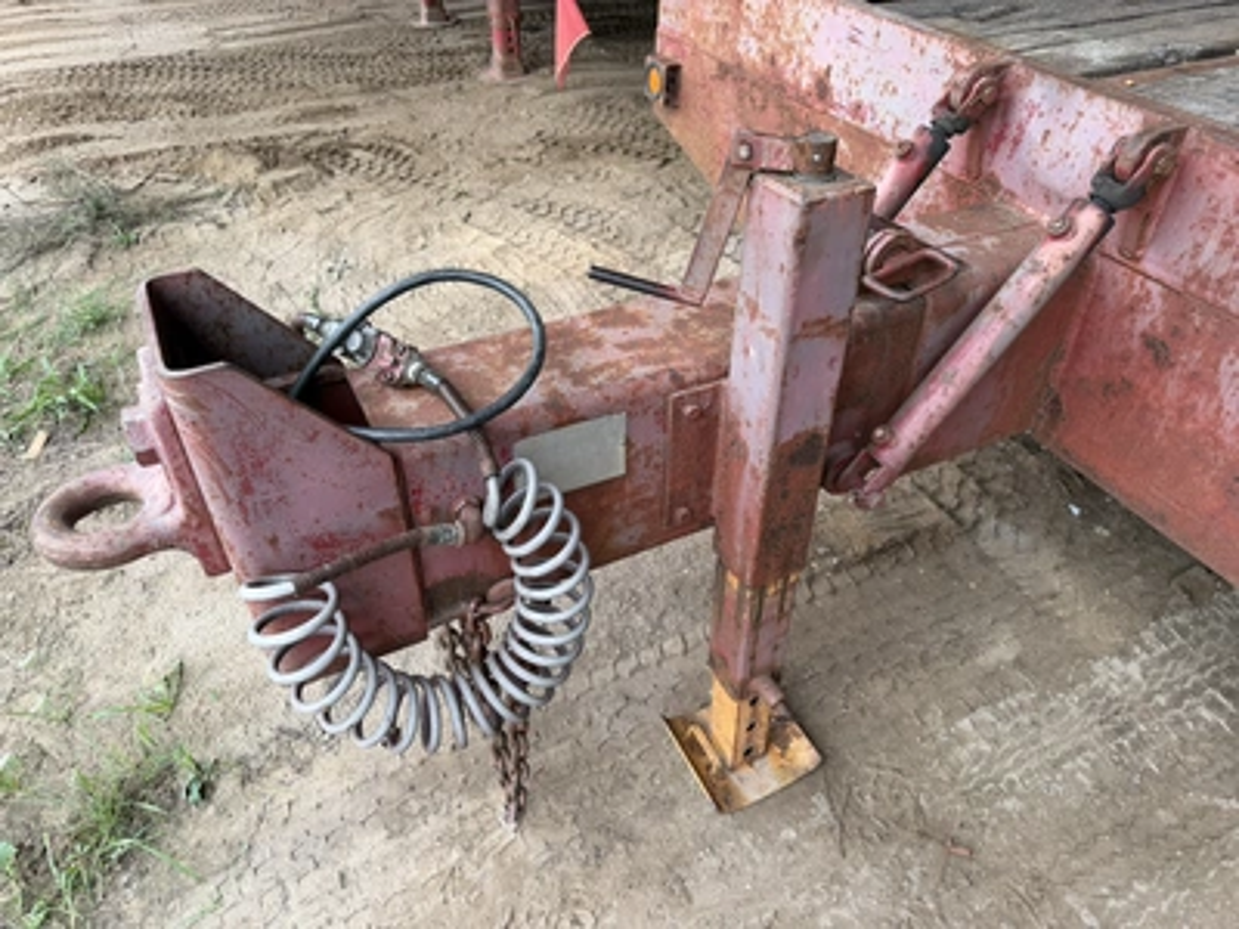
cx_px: 620
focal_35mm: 24
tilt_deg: -41.0
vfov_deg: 56.8
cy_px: 464
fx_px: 859
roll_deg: -2.2
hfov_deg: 71.6
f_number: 1.78
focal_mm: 6.76
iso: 64
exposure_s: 1/210
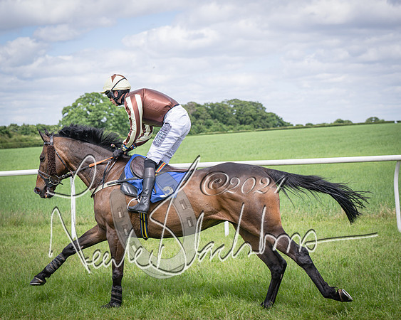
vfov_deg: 18.4
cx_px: 177
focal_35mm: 83
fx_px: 990
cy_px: 159
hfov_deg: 22.9
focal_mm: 70
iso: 400
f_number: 5
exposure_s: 1/1600
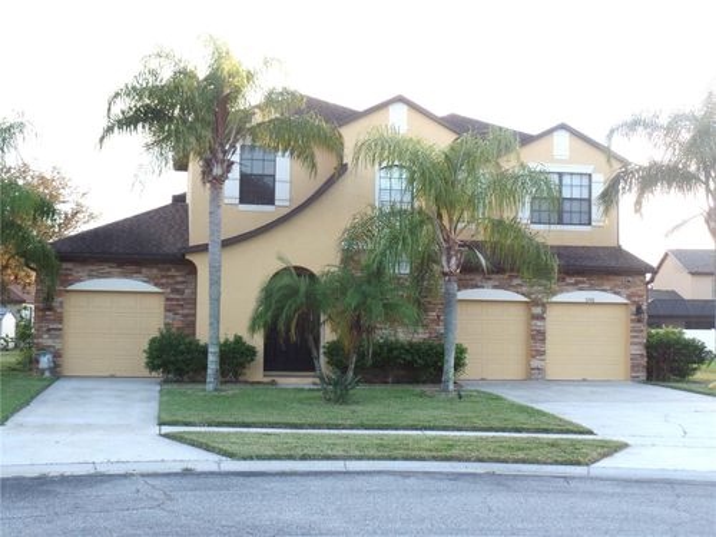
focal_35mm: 52
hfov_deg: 36.8
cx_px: 358
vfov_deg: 28.0
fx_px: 1076
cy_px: 268
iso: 80
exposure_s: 1/90
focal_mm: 9.2
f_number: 3.4
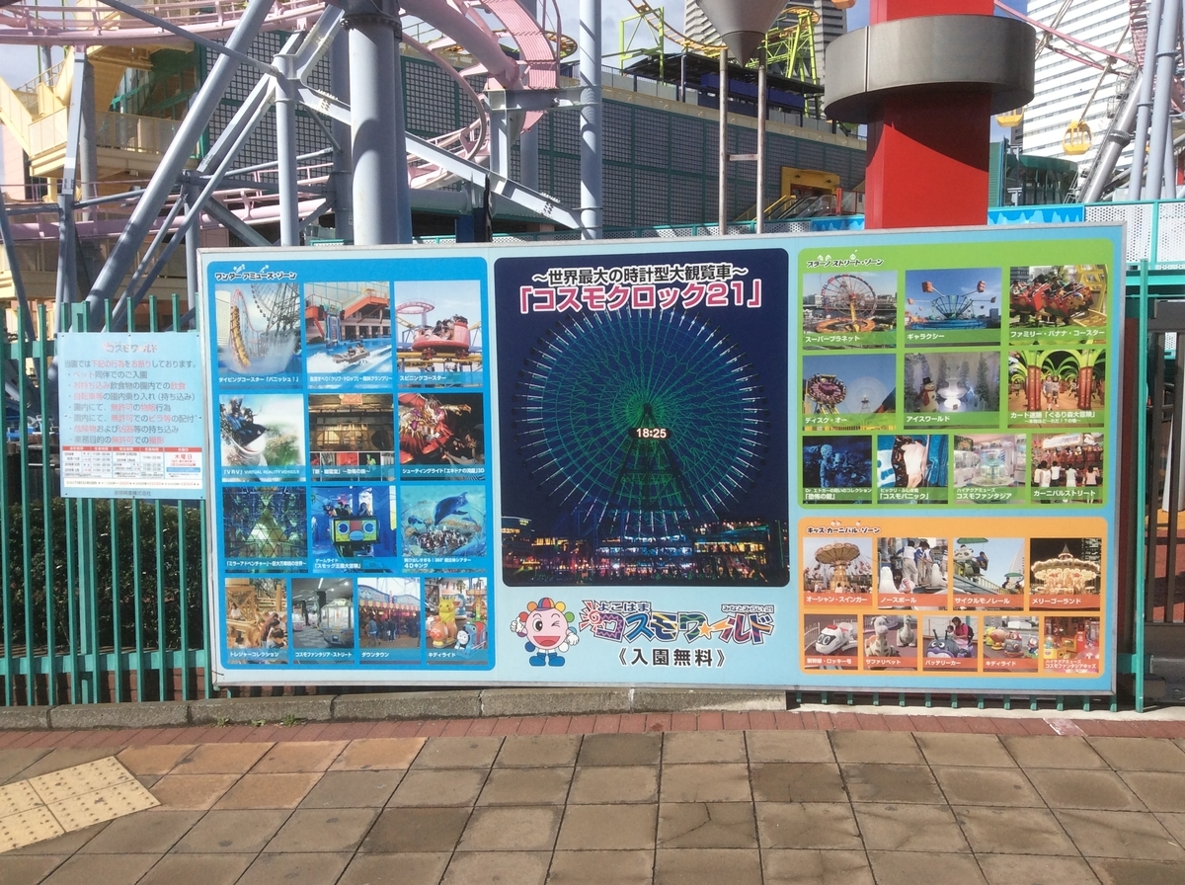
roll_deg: -0.3
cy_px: 442
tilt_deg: -5.2
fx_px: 1094
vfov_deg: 44.0
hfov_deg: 56.9
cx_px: 592
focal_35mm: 32
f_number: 2.4
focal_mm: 3.3
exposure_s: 1/1845
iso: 32
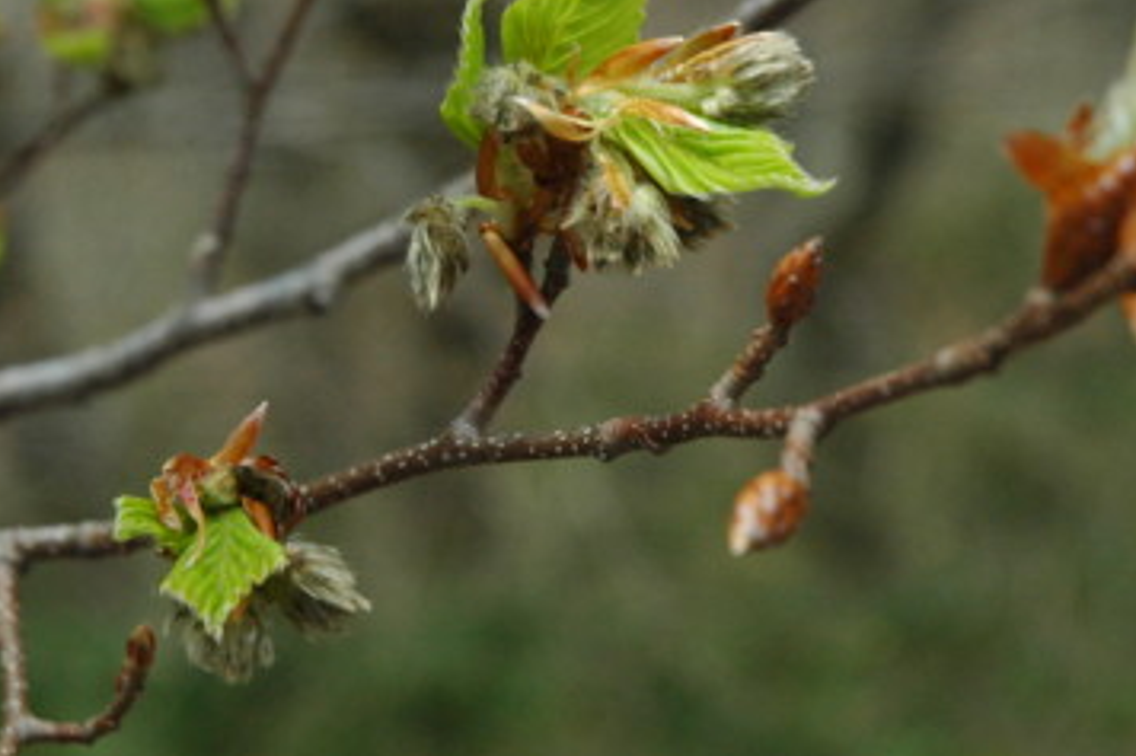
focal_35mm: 177
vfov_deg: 7.7
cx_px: 517
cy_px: 241
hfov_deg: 11.6
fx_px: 5582
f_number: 8
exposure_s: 1/640
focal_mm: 70
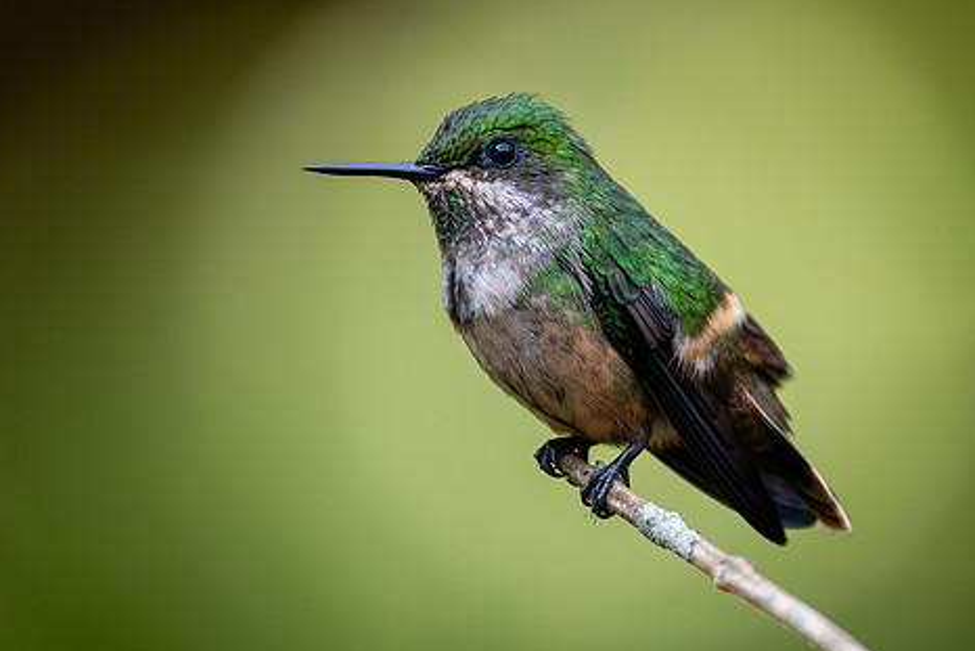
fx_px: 24056
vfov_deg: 1.5
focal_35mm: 888
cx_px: 412
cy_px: 318
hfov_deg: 2.3
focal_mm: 560
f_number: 6.3
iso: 6400
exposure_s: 1/500
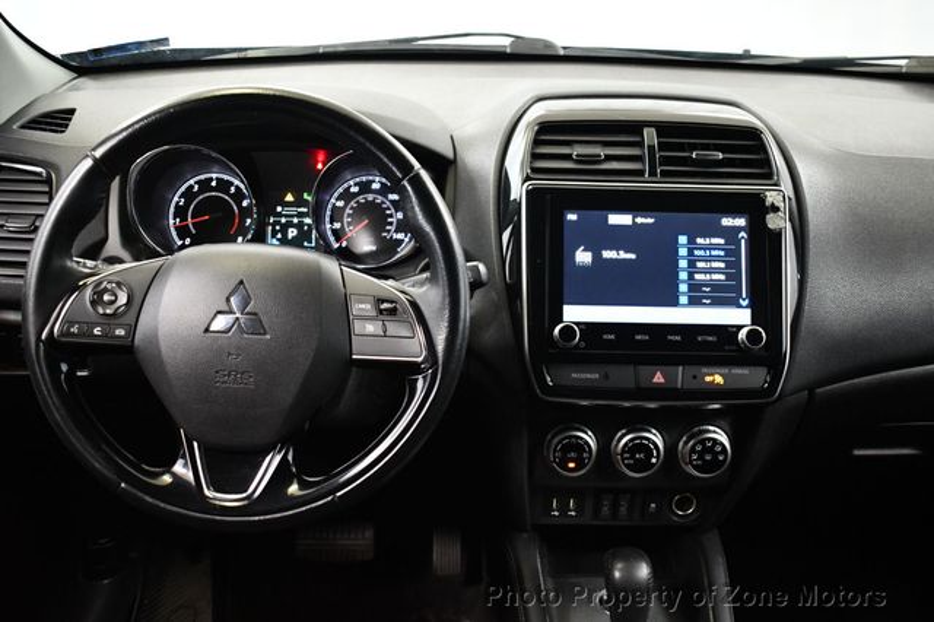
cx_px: 467
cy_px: 311
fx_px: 1011
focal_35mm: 39
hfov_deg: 49.6
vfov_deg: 34.2
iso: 4000
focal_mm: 26
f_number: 4
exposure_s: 1/60
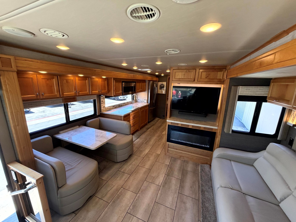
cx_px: 148
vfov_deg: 85.7
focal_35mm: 14
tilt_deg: -14.7
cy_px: 111
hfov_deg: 102.1
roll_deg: -2.0
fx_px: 120
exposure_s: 1/121
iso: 200
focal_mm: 2.22
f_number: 2.2
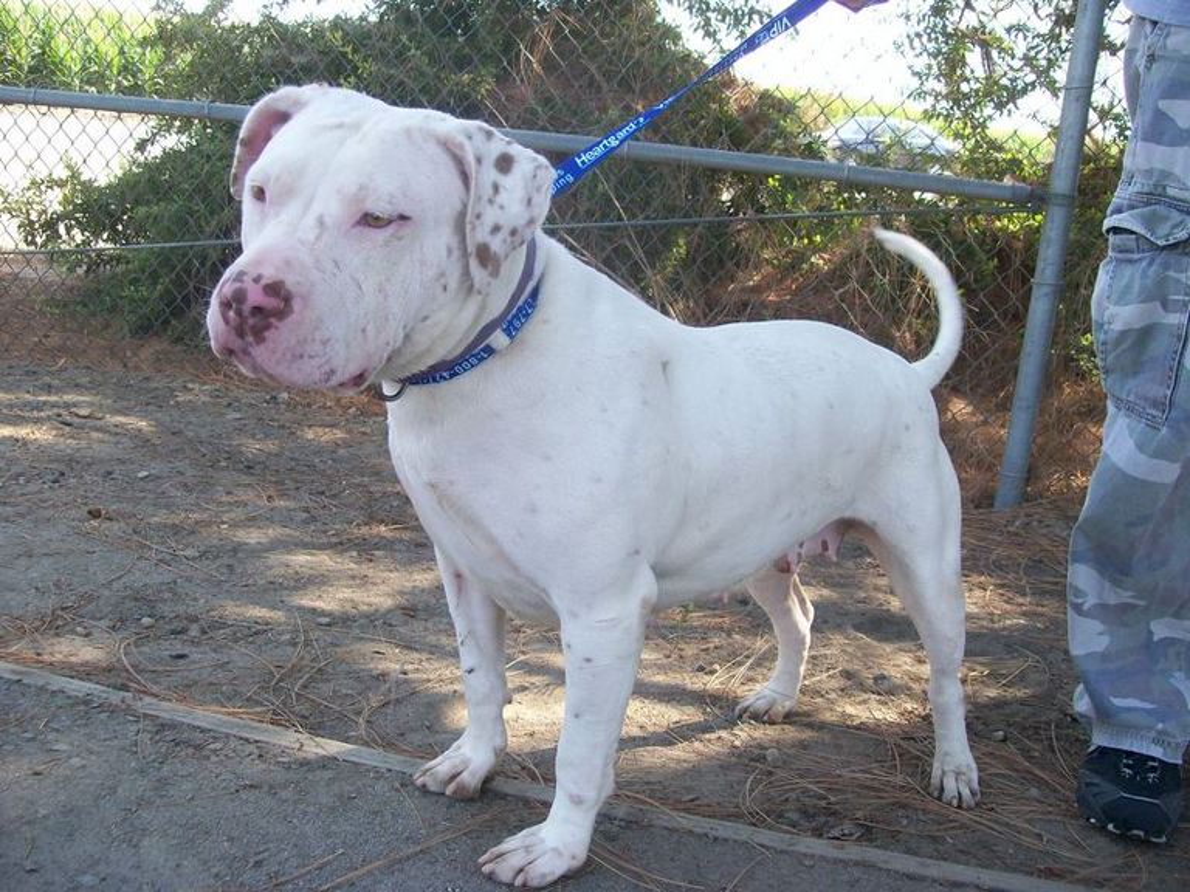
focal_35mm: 36
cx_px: 595
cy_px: 446
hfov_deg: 51.4
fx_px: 1238
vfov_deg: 39.7
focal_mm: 6
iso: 80
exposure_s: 1/189
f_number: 2.7
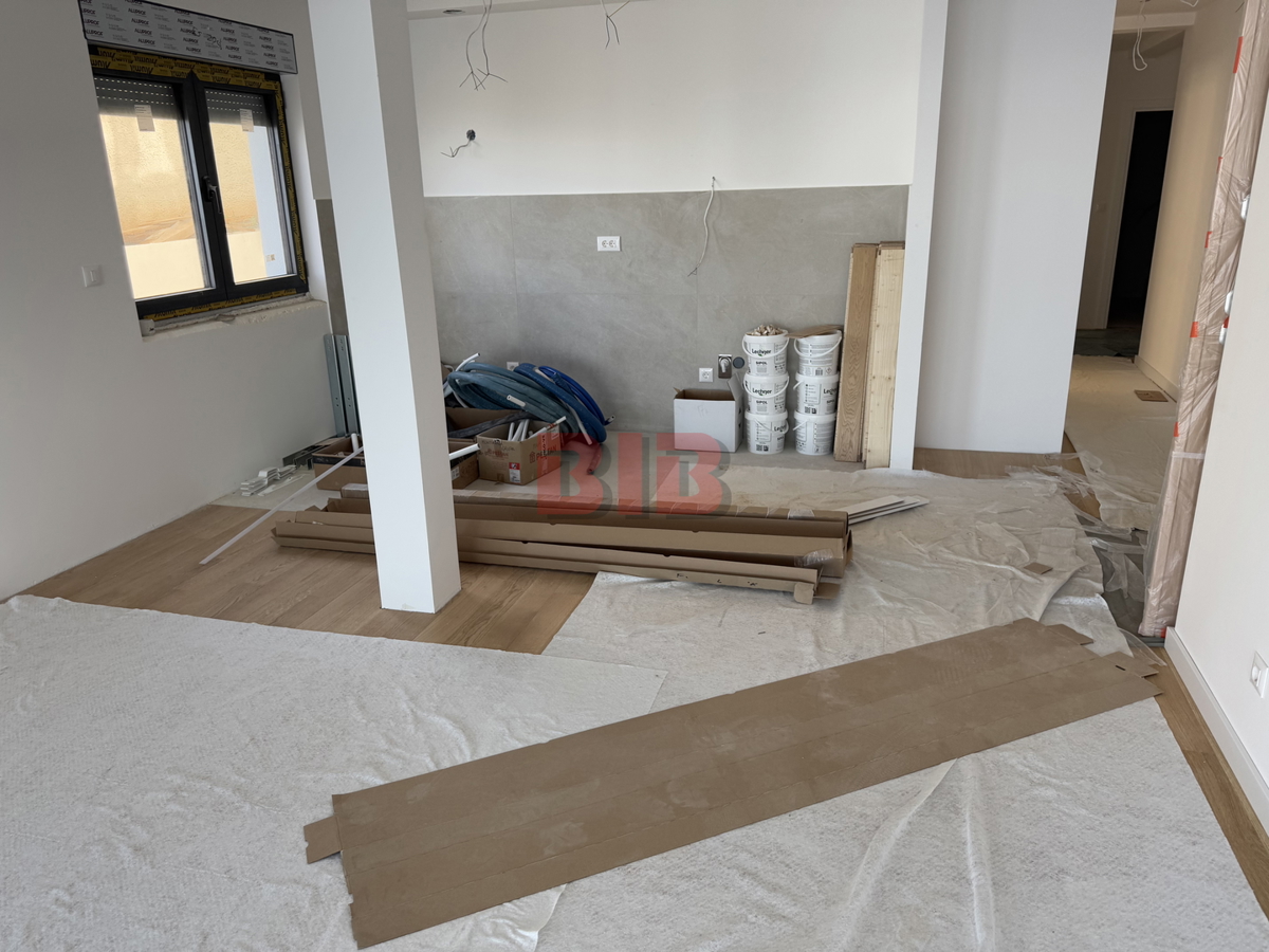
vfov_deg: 56.8
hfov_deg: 71.6
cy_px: 476
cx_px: 634
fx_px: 880
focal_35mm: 24
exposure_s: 1/172
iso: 80
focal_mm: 6.76
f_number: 1.78
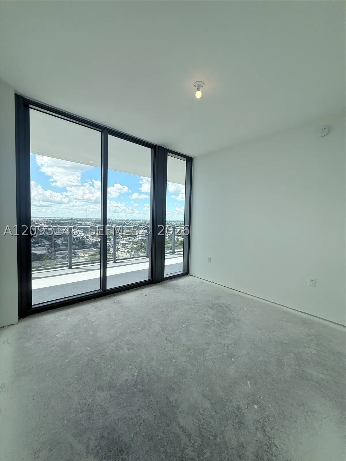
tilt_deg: -2.3
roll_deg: -1.8
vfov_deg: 102.1
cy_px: 230
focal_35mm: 14
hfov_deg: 85.7
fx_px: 187
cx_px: 173
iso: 50
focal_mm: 2.22
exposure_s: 1/853
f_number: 2.2
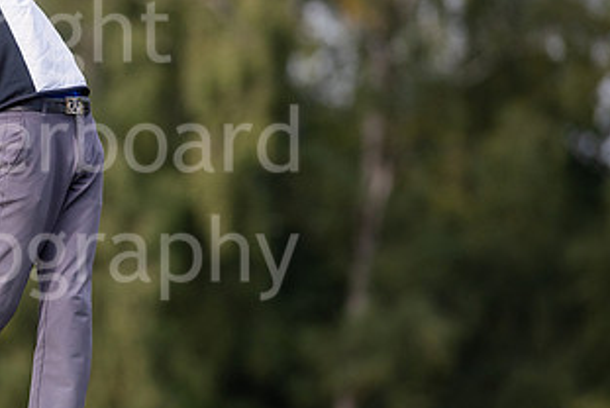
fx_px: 9481
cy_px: 158
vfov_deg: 2.5
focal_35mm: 559
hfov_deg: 3.7
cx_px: 49
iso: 400
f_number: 4
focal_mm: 300
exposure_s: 1/3200
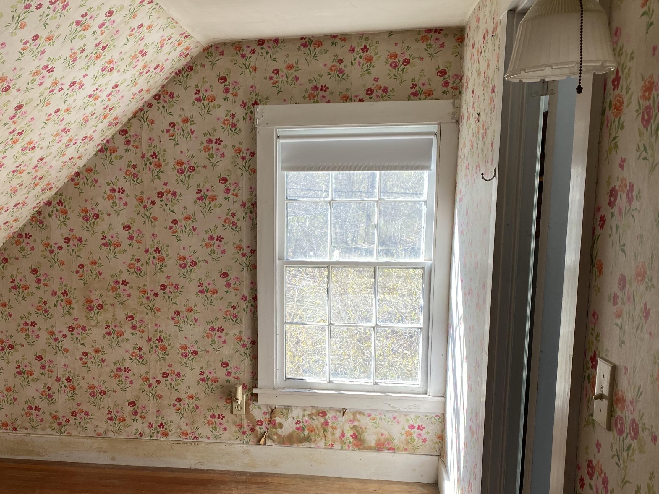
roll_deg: +0.5
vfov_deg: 40.3
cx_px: 255
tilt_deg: -9.4
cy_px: 323
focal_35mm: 35
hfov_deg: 52.2
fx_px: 666
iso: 40
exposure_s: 1/121
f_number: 1.8
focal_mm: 4.25
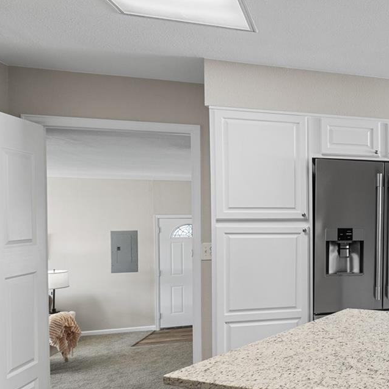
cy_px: 227
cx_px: 473
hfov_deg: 37.7
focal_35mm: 32
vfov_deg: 50.9
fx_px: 407
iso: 250
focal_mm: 10
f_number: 8
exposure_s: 1/2.5
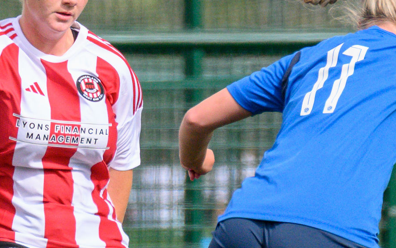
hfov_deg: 0.8
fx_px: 29713
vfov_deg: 0.5
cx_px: 36
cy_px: 20
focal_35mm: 2753
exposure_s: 1/2500
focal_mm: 400
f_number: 5.6
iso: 800
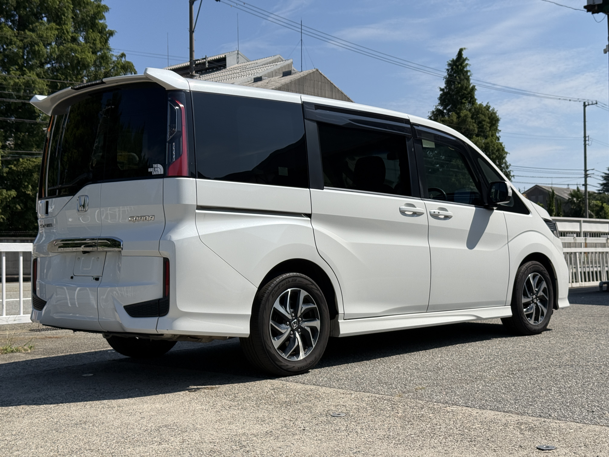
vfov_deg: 30.3
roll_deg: +0.3
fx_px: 844
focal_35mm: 48
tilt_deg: +1.9
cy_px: 228
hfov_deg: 39.7
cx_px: 304
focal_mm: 6.76
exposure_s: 1/6536
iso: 64
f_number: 1.78
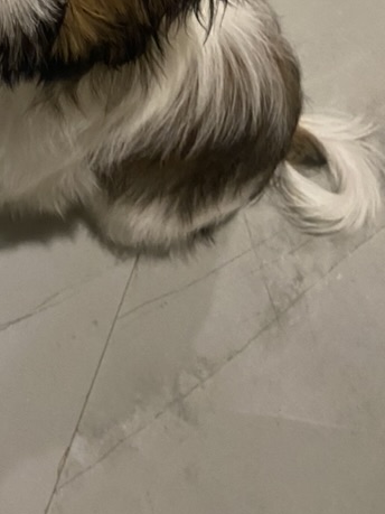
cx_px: 0
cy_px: 17
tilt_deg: -67.8
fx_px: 861
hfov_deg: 24.1
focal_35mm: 58
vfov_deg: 31.1
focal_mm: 4.25
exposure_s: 1/60
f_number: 1.8
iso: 500
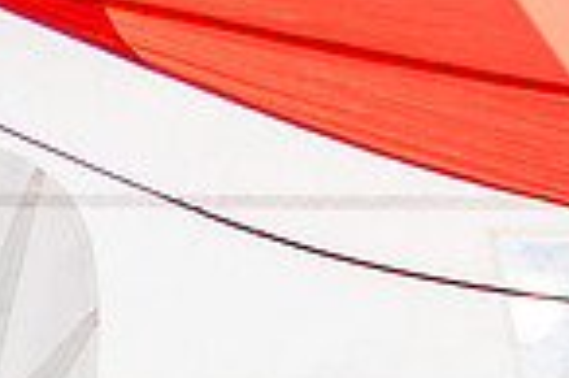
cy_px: 625
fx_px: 28260
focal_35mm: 1790
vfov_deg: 0.8
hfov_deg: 1.2
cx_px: -152
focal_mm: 300
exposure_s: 1/3200
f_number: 5
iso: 200
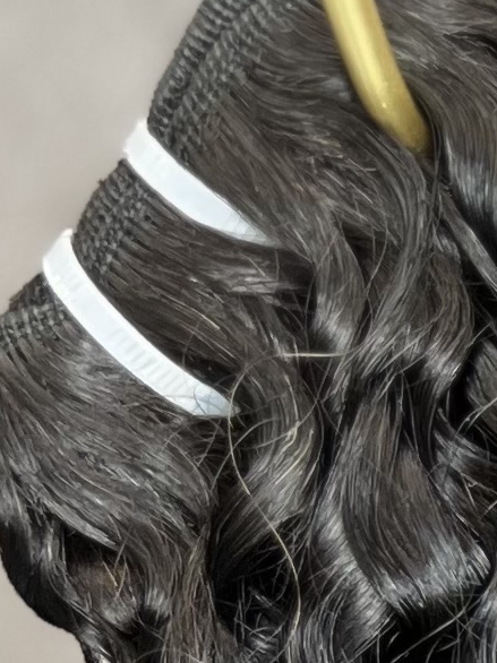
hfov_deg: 7.2
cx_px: 1580
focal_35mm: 179
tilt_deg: -15.2
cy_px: 1326
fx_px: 3429
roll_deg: -0.2
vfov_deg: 10.2
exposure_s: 1/50
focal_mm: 5.7
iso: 100
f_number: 1.5
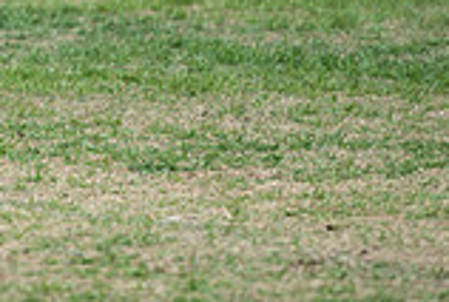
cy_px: -149
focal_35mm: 845
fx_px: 10559
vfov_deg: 1.6
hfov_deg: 2.4
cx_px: -195
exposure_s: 1/4000
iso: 160
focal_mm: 200
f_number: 3.2
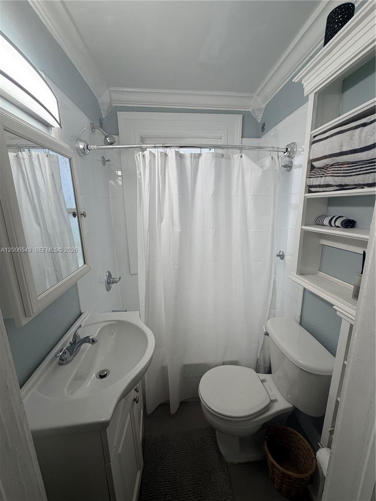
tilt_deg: -11.9
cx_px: 188
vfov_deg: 102.1
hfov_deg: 85.7
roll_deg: +1.4
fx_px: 203
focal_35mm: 14
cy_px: 250
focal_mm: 2.22
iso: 100
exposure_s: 1/120
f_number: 2.2
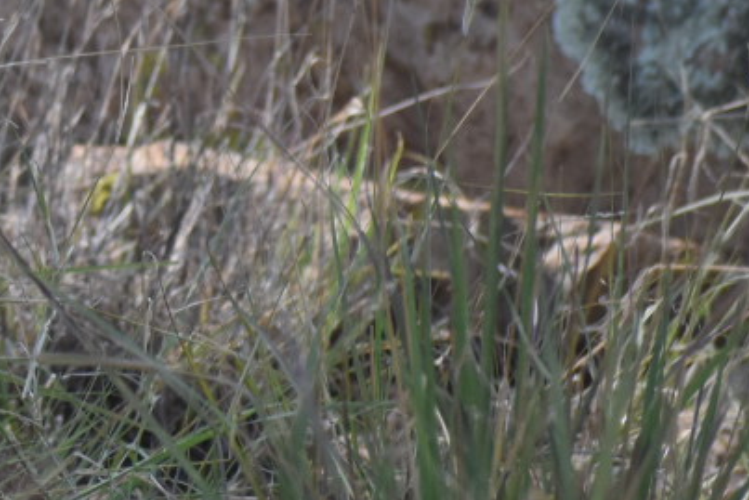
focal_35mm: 1145
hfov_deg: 1.8
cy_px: 65
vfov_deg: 1.2
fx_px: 23830
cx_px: -680
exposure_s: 1/1600
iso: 400
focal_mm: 190
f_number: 5.3
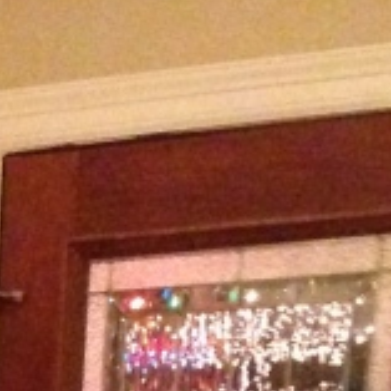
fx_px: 2530
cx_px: -92
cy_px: 1220
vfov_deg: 7.6
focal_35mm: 198
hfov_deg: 8.7
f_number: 2.4
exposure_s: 1/15
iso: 800
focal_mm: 4.13
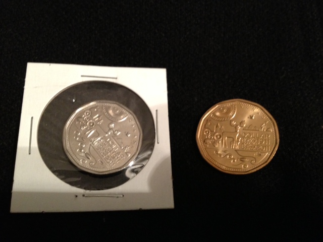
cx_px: 162
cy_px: 121
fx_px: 327
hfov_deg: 52.6
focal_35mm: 35
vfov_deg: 40.7
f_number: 2.4
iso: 400
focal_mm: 4.28
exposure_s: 1/20
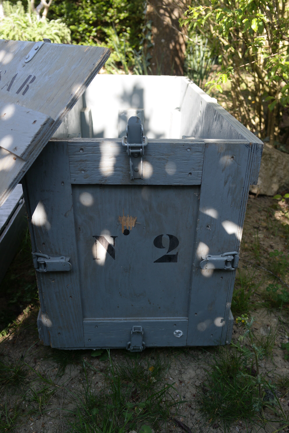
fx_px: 361
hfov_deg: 43.6
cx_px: 144
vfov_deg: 61.9
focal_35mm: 30
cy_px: 216
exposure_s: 1/160
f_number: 4.5
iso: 100
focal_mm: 20
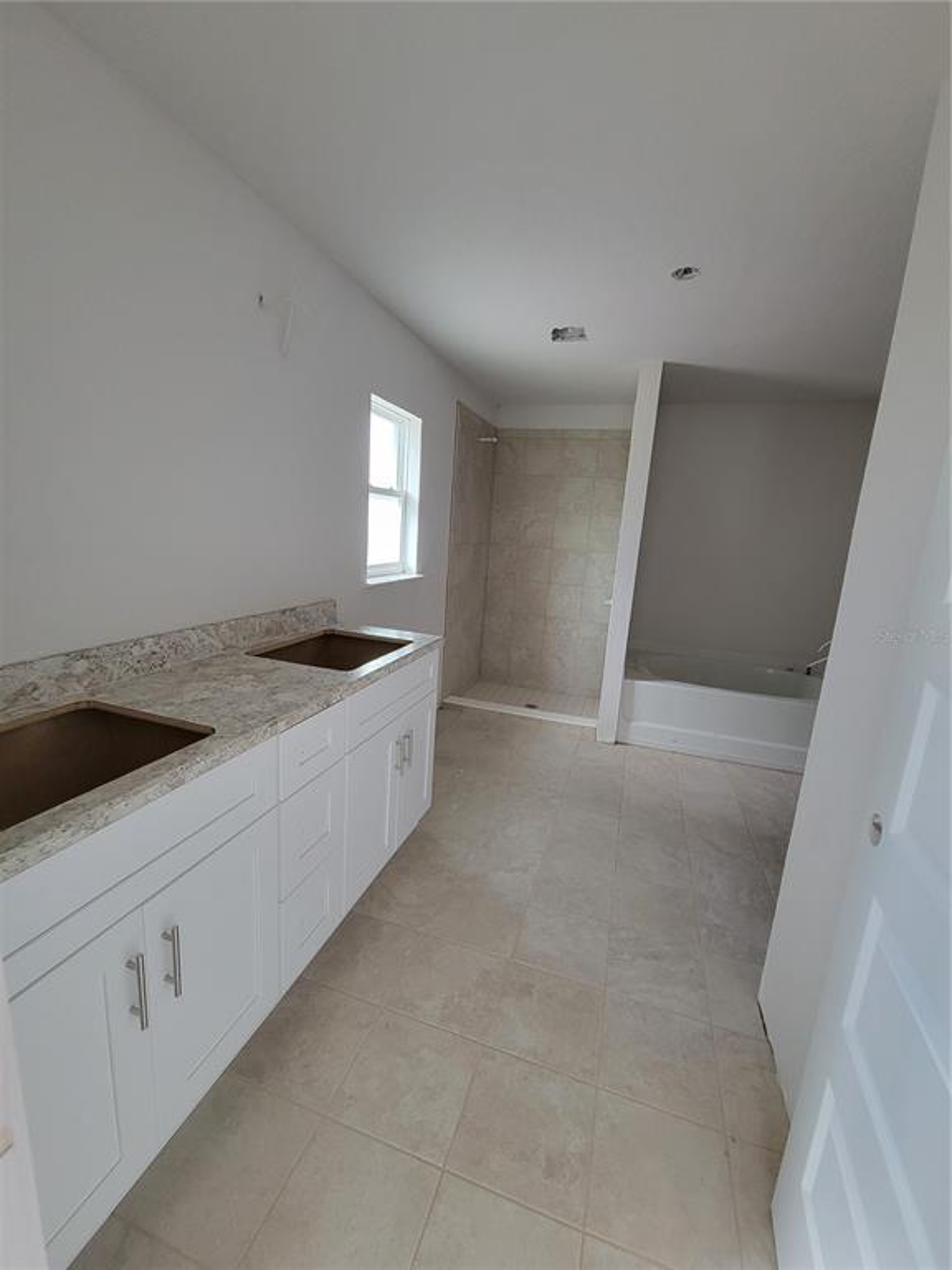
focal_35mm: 13
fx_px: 477
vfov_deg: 106.2
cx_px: 476
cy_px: 635
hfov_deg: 89.9
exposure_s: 1/40
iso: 320
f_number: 2.2
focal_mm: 2.2
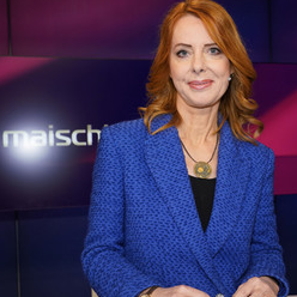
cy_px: 156
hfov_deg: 33.1
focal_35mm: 51
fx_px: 495
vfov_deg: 33.4
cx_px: 198
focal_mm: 33
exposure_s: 1/160
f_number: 5
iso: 2000
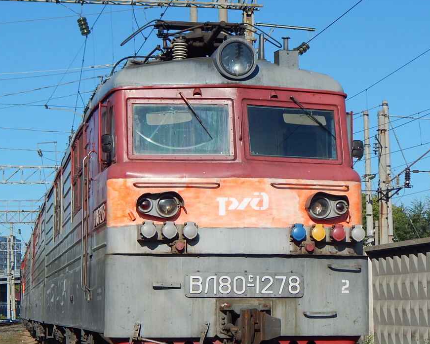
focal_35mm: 99
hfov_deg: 19.4
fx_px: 1260
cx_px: 239
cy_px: 206
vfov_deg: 15.5
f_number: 8.2
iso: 125
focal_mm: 12.3
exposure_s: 1/500
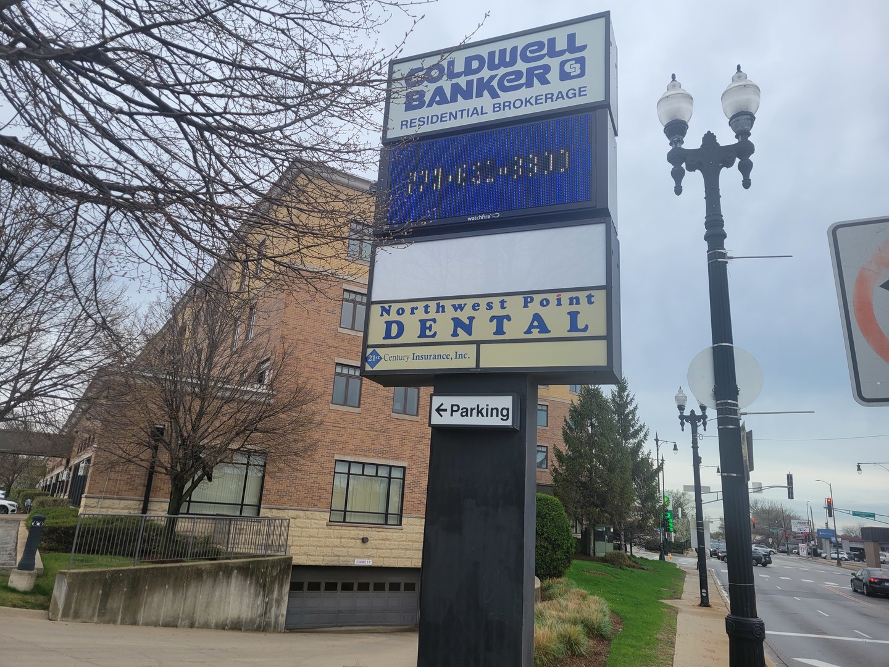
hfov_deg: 67.3
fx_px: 668
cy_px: 334
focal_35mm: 26
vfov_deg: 53.1
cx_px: 444
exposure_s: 1/1517
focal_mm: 5.4
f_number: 1.8
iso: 40
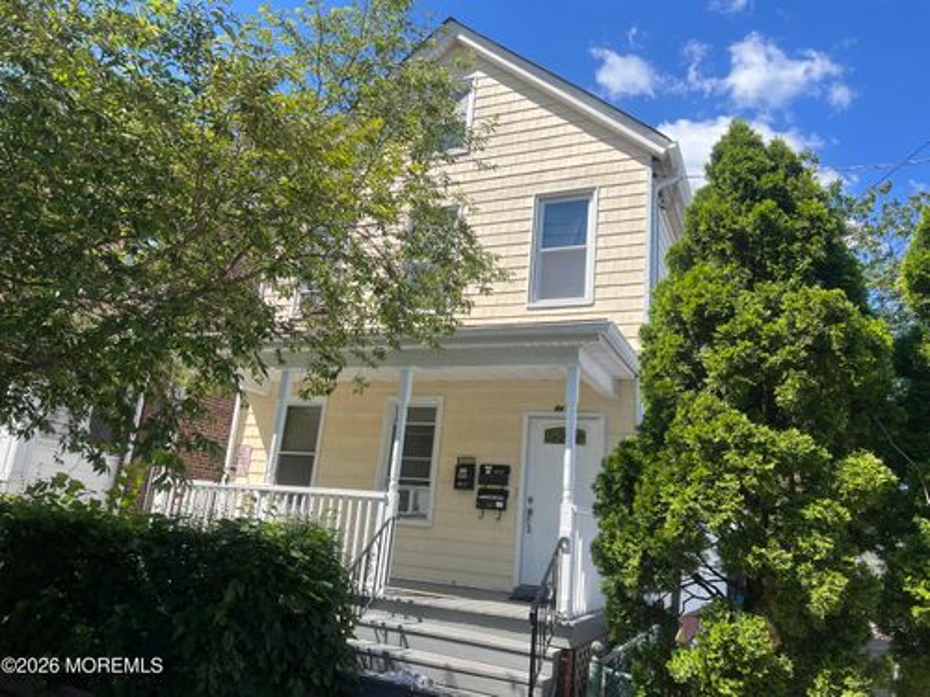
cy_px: 348
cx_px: 465
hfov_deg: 67.3
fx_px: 699
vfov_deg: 53.1
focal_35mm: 26
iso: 50
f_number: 1.5
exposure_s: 1/2513
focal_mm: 5.7
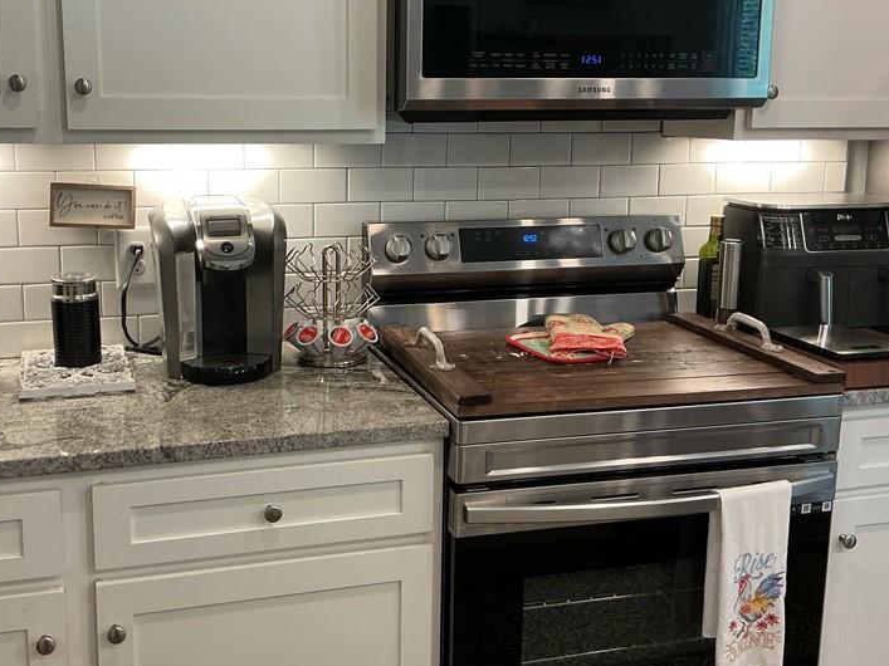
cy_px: 271
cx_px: 385
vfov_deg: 34.2
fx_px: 1078
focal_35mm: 42
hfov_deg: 44.7
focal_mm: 3
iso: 80
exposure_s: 1/60
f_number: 1.8
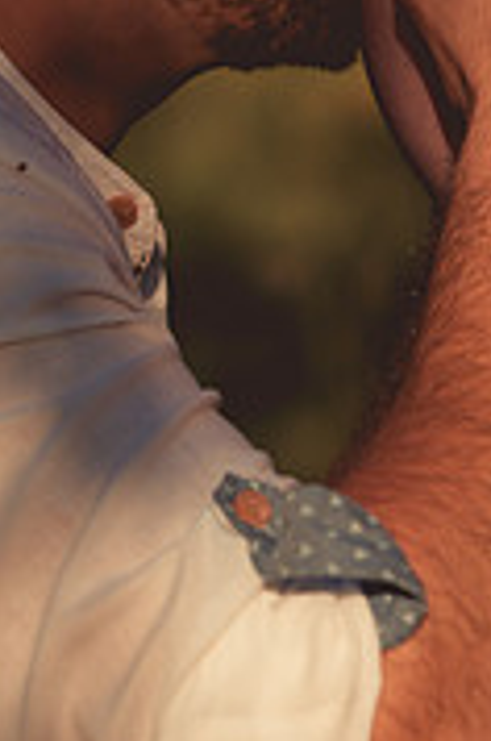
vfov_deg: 9.6
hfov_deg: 6.4
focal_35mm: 215
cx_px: 385
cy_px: 133
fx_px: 4415
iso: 400
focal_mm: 85
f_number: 5
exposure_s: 1/2000
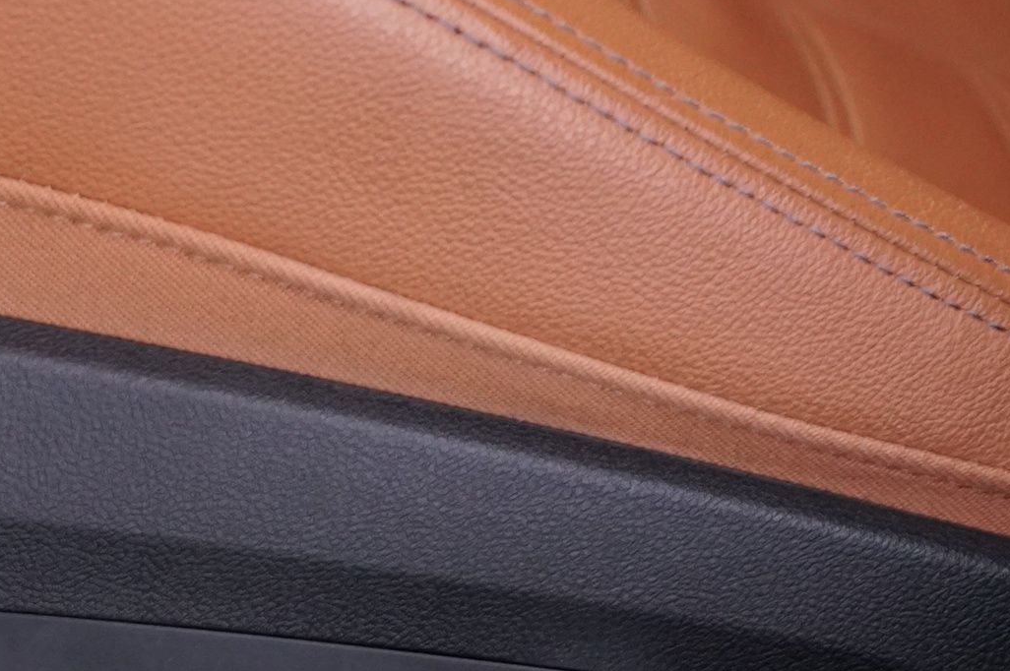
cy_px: 735
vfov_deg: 14.1
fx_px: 2663
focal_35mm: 95
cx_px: 164
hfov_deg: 21.2
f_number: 6.3
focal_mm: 39
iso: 3200
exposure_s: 1/10
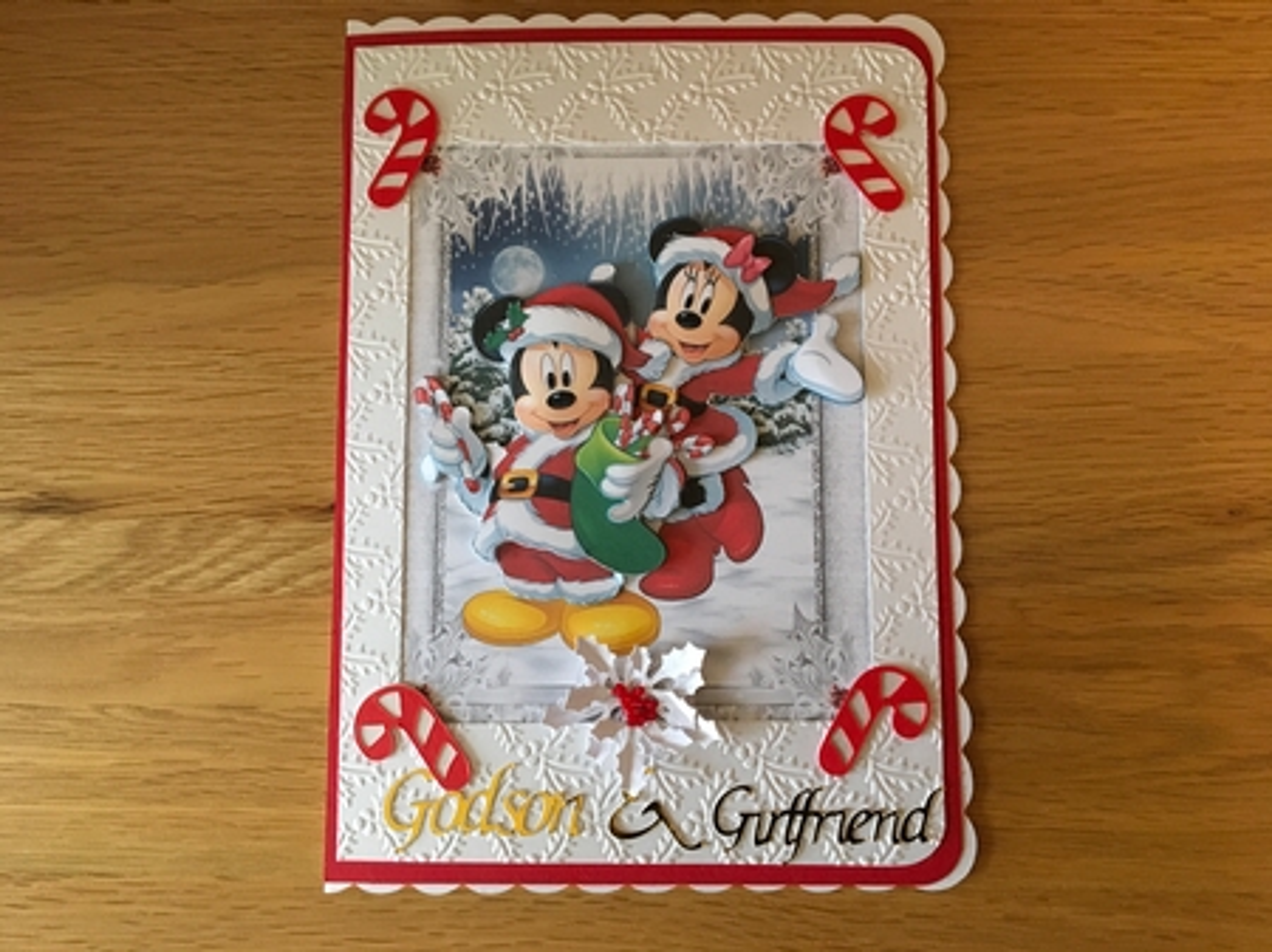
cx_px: 636
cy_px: 476
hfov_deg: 61.7
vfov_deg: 48.2
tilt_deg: -85.1
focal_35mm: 29
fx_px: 1065
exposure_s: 1/33
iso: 200
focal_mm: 4.15
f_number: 2.2
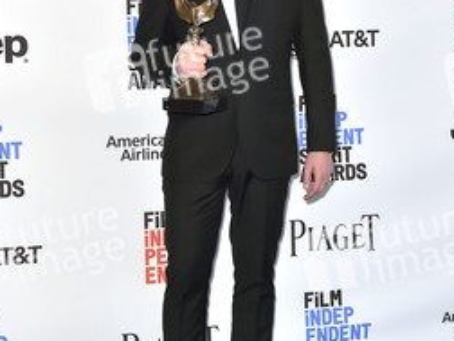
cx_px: 230
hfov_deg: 34.9
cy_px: 161
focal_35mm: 55
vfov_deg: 26.6
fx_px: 721
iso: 500
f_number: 6.3
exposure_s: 1/320
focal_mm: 36
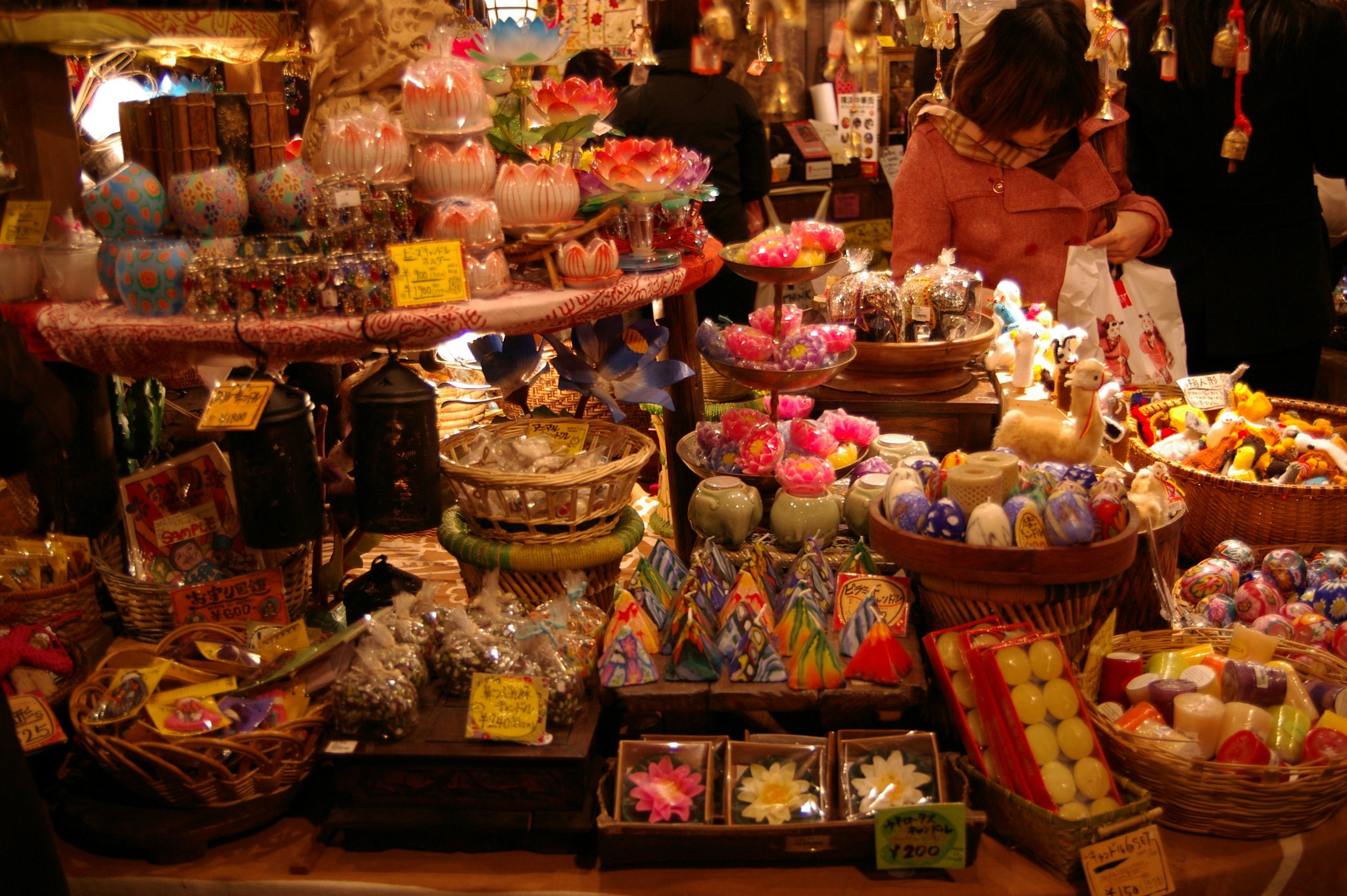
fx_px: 1458
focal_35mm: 39
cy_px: 448
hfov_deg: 49.6
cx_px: 674
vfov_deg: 34.2
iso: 400
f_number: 2.8
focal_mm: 26
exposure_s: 1/30
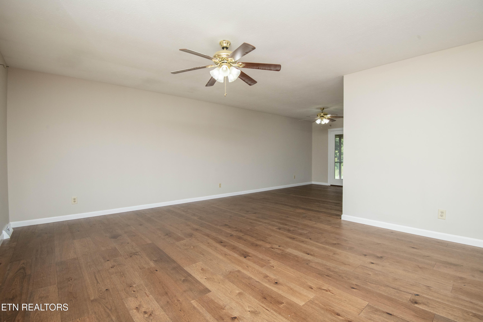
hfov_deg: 96.7
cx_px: 242
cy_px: 161
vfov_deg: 73.7
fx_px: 215
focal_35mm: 16
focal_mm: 16
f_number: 9
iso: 500
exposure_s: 1/250
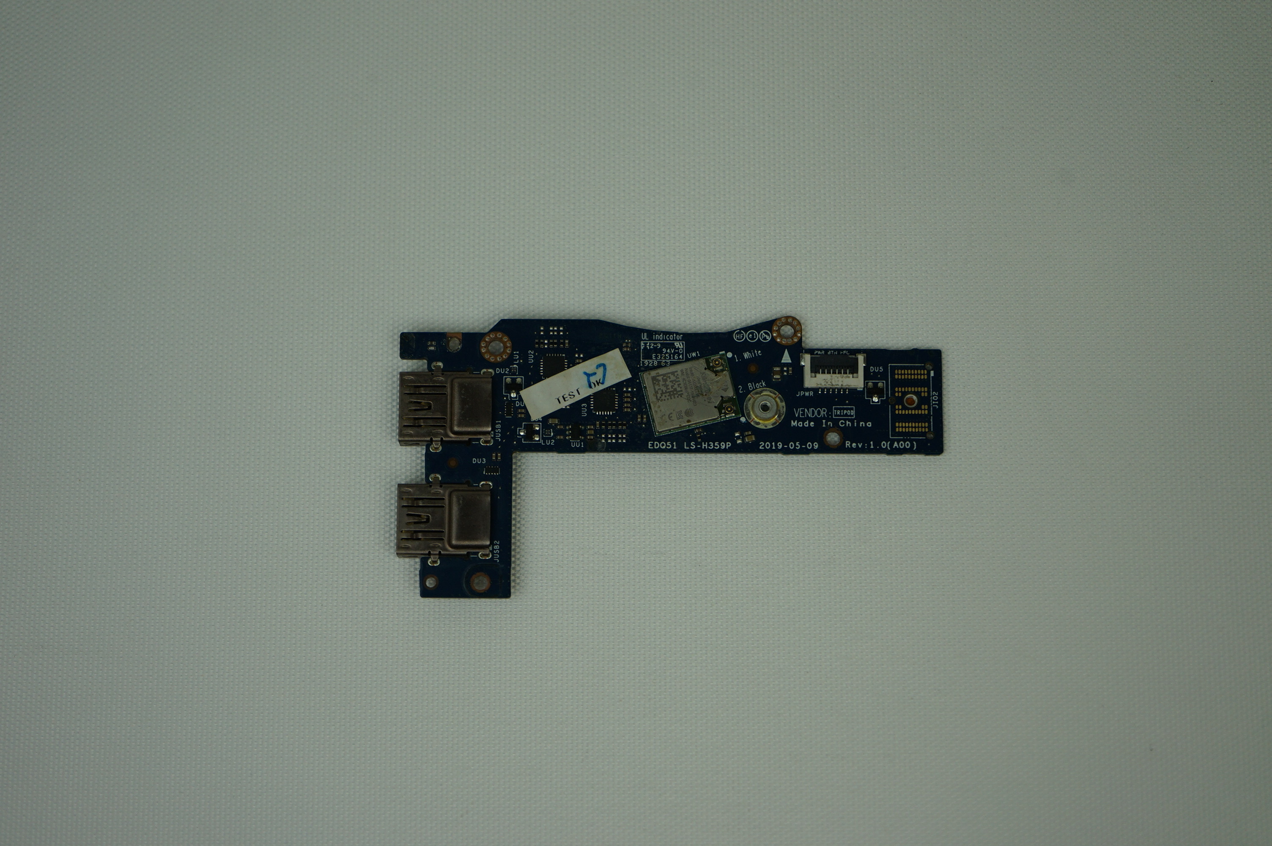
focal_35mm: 69
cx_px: 636
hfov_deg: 29.3
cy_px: 423
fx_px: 2436
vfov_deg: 19.7
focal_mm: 69
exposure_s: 1/160
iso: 400
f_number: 5.6
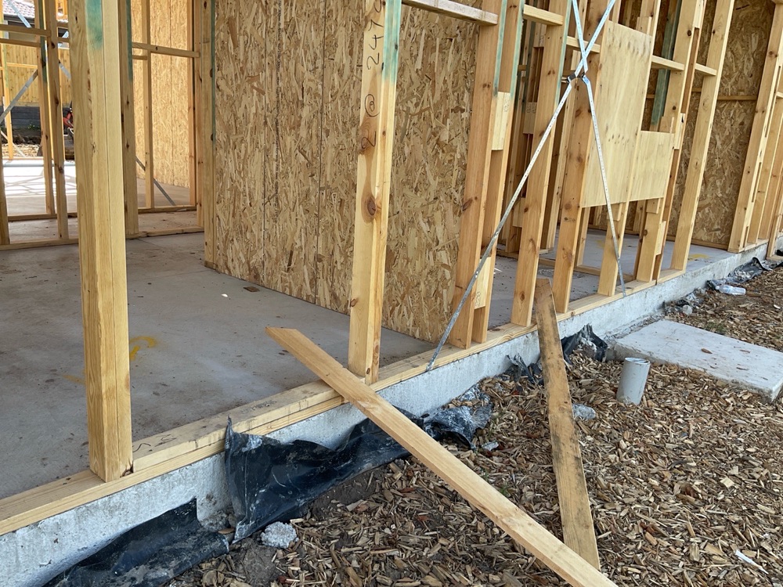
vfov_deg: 48.2
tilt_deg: -15.3
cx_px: 392
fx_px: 656
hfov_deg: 61.7
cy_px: 294
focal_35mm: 29
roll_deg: -2.8
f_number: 1.8
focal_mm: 3
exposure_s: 1/297
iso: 16
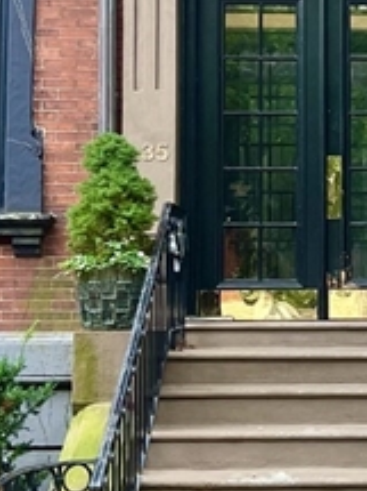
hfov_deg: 15.7
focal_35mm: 93
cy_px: 178
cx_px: 340
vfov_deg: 21.0
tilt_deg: +6.5
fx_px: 1316
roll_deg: +0.5
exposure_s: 1/119
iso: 125
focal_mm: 5.7
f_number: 1.5
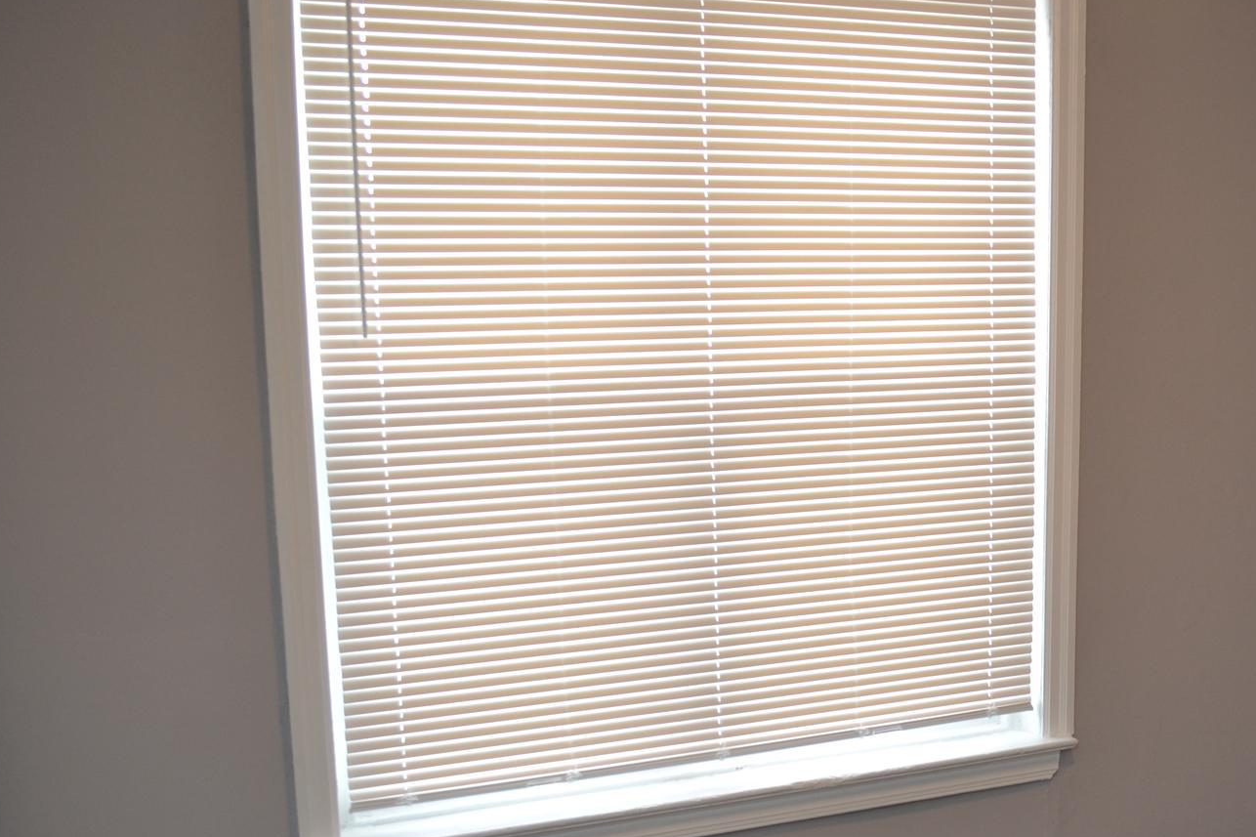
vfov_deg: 31.0
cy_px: 530
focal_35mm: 43
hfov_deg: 44.0
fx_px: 1500
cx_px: 939
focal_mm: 18
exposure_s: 1/60
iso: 400
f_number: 3.5
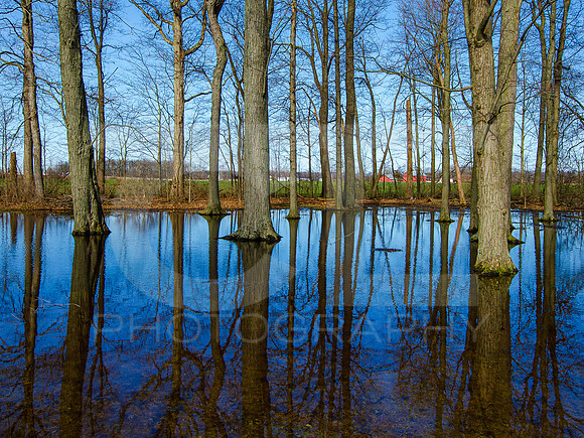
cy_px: 191
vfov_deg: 44.3
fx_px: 537
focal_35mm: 32
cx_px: 303
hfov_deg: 57.1
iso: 500
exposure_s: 1/1600
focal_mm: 17
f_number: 8
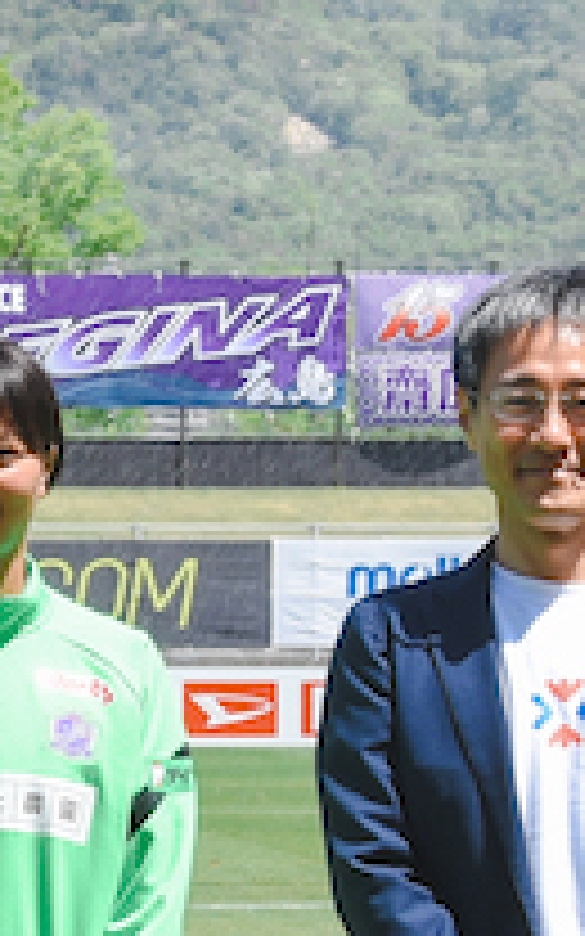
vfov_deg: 8.1
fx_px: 6567
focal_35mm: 257
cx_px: -454
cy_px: 781
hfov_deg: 5.0
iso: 100
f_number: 8
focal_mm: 35
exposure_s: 1/125
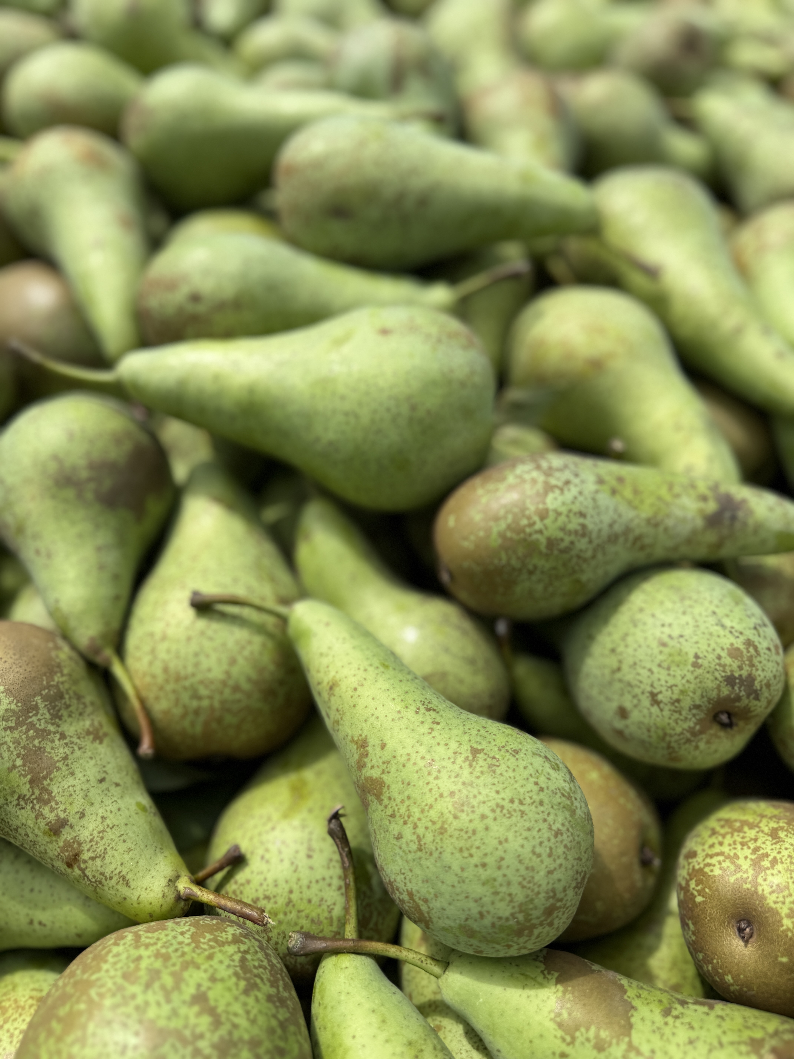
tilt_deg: -54.7
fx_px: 734
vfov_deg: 71.6
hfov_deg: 56.8
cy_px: 530
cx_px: 397
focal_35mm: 24
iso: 80
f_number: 1.78
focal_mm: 6.76
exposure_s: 1/4673
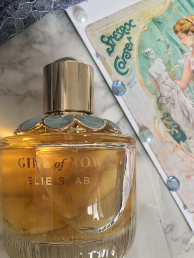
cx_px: 89
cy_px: 136
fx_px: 254
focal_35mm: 34
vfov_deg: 53.9
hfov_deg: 41.7
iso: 125
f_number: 2.2
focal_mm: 4.15
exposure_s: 1/33
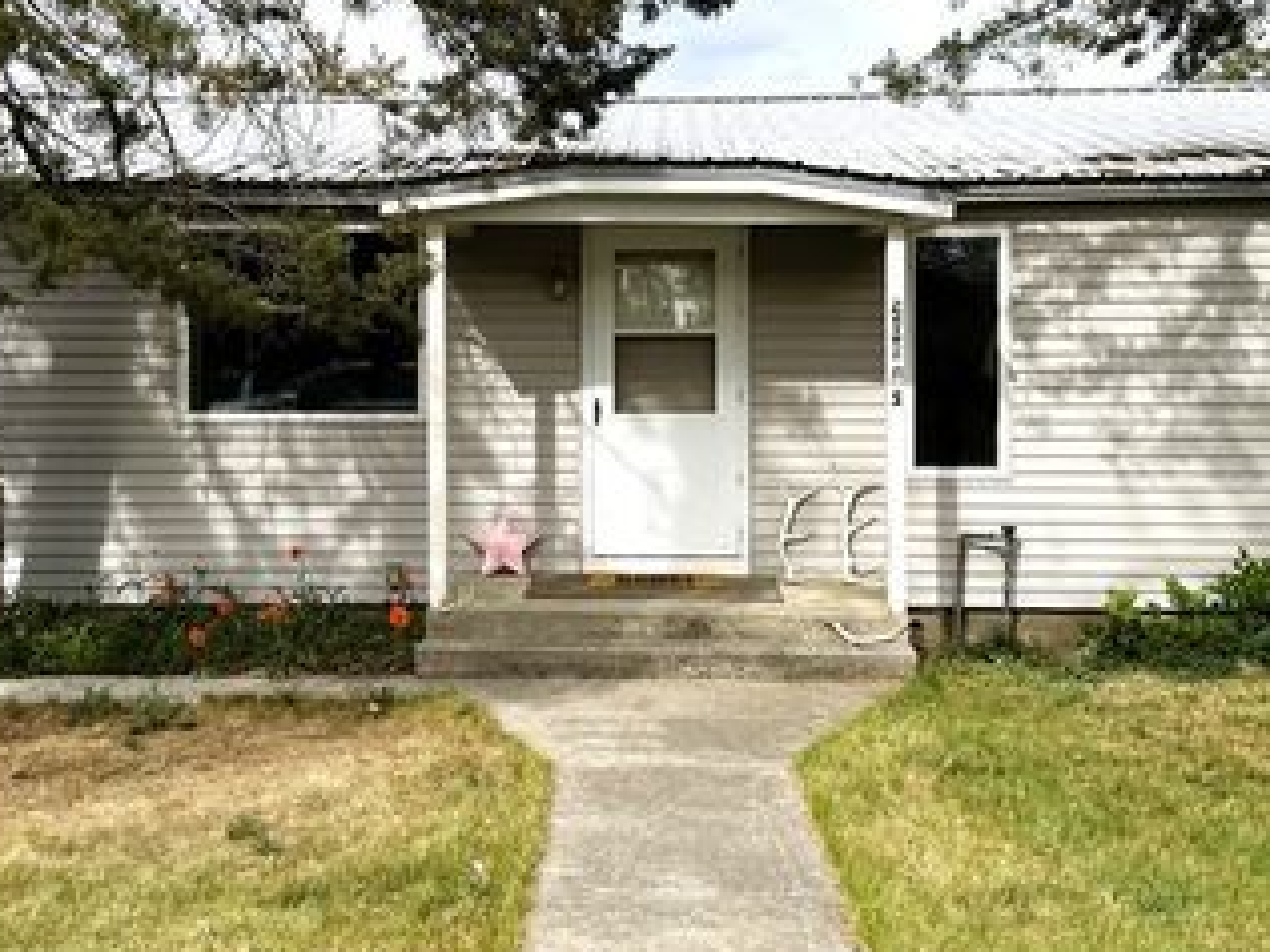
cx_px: 623
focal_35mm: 38
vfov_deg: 37.7
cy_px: 412
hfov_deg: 49.0
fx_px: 1394
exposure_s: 1/1923
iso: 80
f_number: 1.78
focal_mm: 6.76
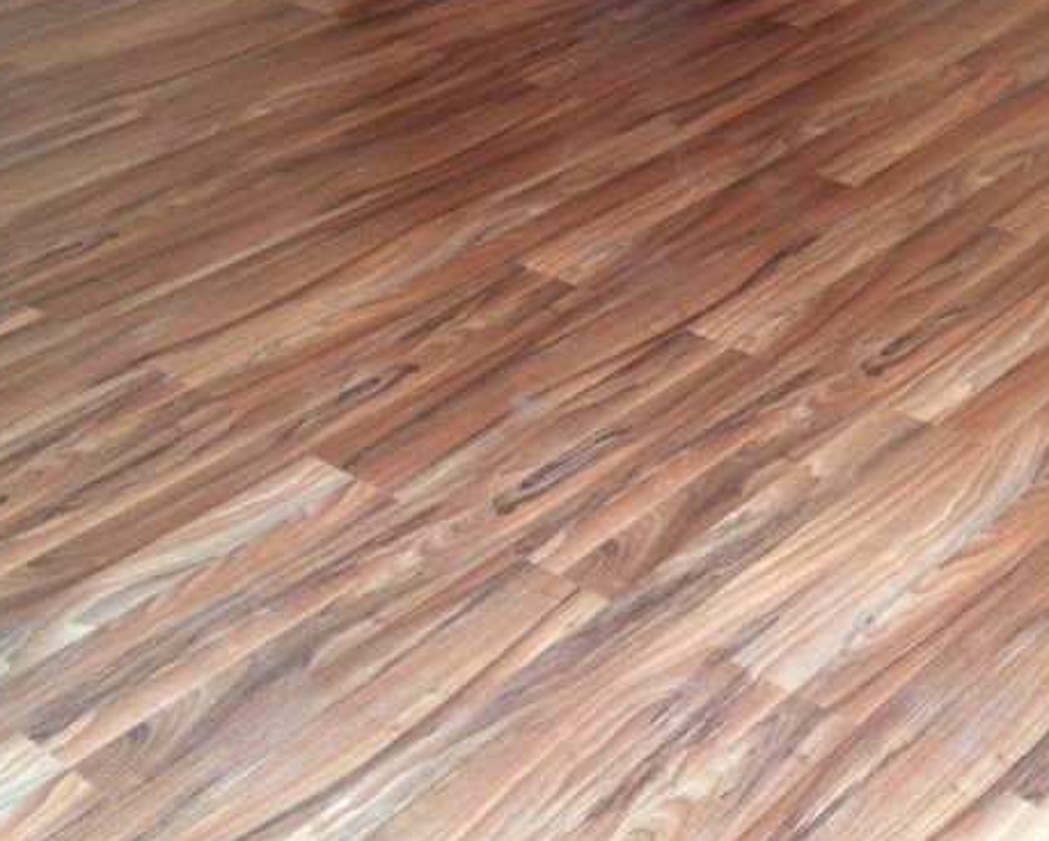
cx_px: 710
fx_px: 2081
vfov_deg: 22.6
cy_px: 227
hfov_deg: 28.1
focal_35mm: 67
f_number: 2.8
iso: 80
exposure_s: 1/15
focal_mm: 3.85
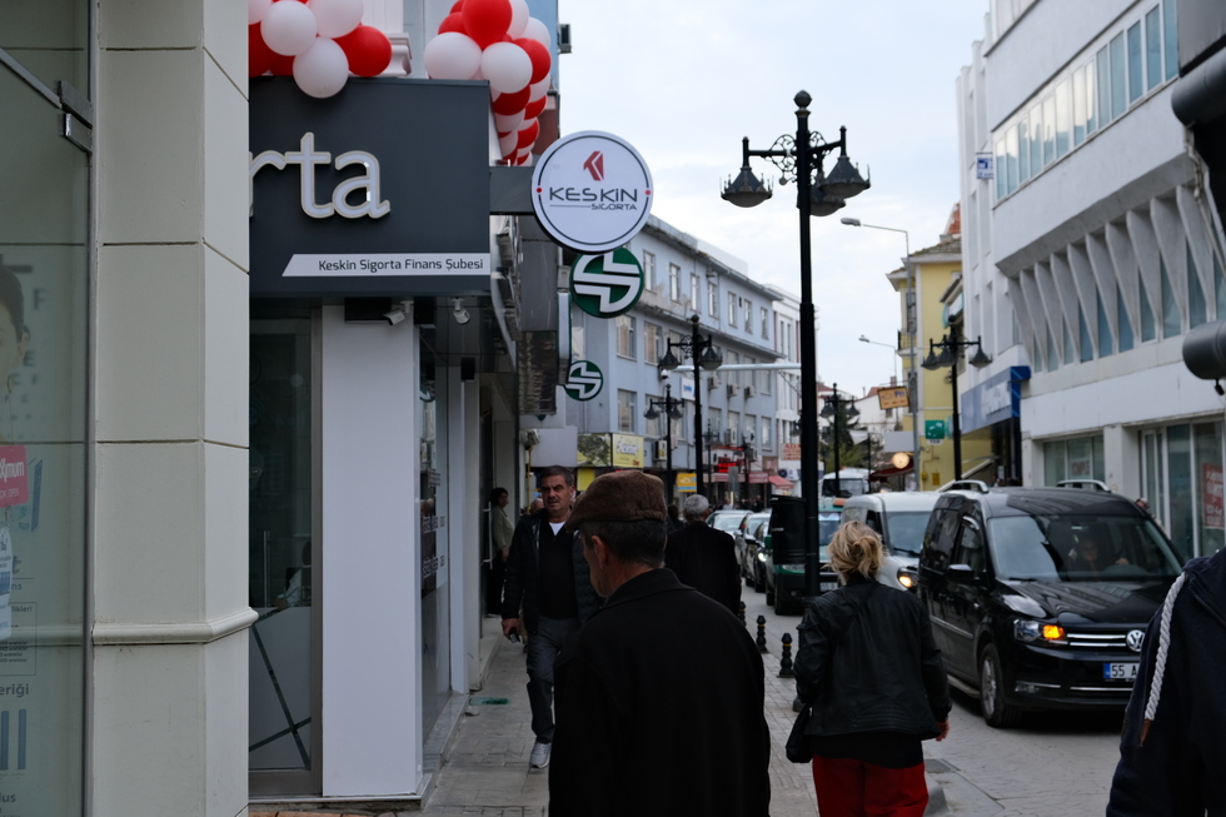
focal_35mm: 49
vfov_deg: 27.5
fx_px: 1668
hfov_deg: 40.4
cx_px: 613
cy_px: 408
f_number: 5.6
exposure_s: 1/340
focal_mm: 32.9
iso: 320
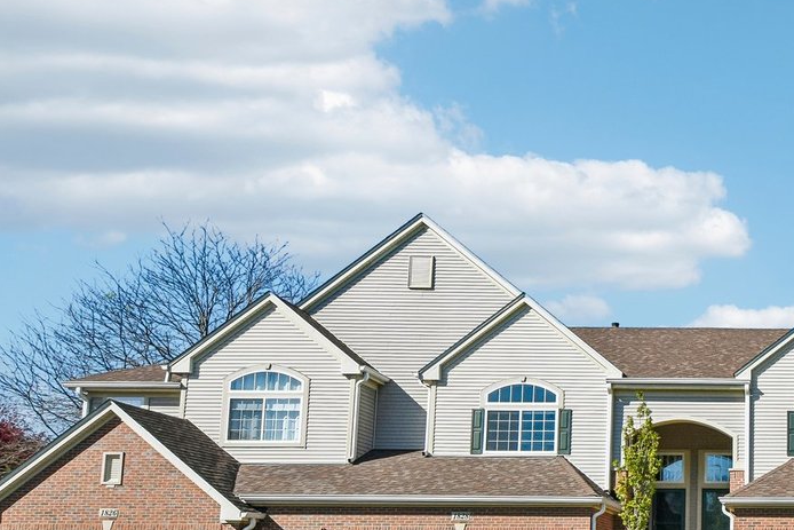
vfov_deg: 36.5
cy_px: 429
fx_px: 772
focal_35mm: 35
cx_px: 833
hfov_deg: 44.3
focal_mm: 10
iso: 500
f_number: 8
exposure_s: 1/2000
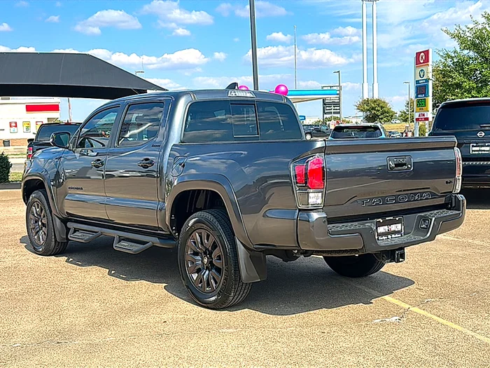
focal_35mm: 38
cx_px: 245
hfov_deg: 49.0
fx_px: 538
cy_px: 184
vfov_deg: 37.7
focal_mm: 6.86
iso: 80
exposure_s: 1/3268
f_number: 1.78
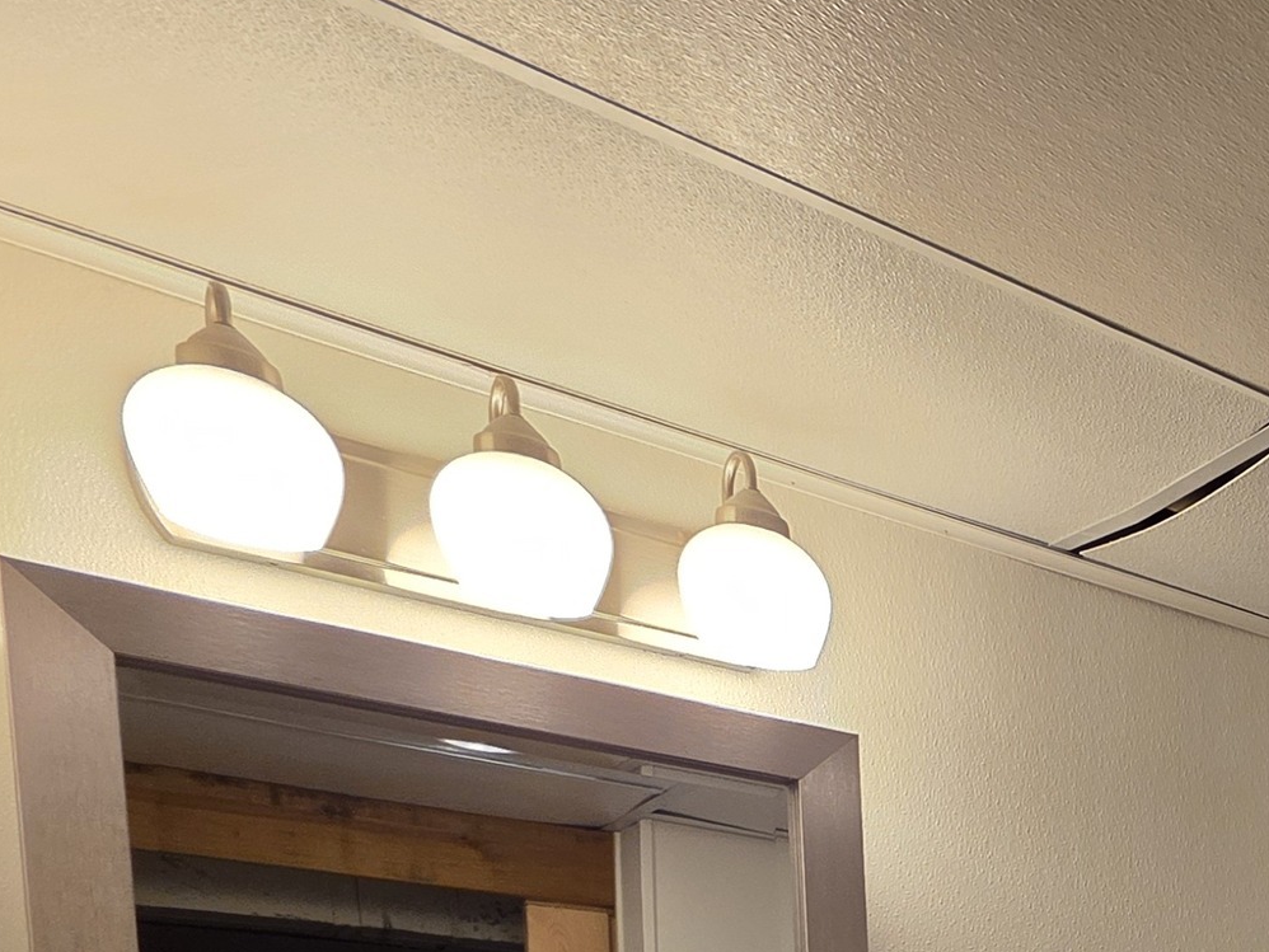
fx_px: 1467
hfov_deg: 31.6
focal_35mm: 40
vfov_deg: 27.5
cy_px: 1345
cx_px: 1764
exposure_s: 1/120
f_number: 1.9
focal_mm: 2.2
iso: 100
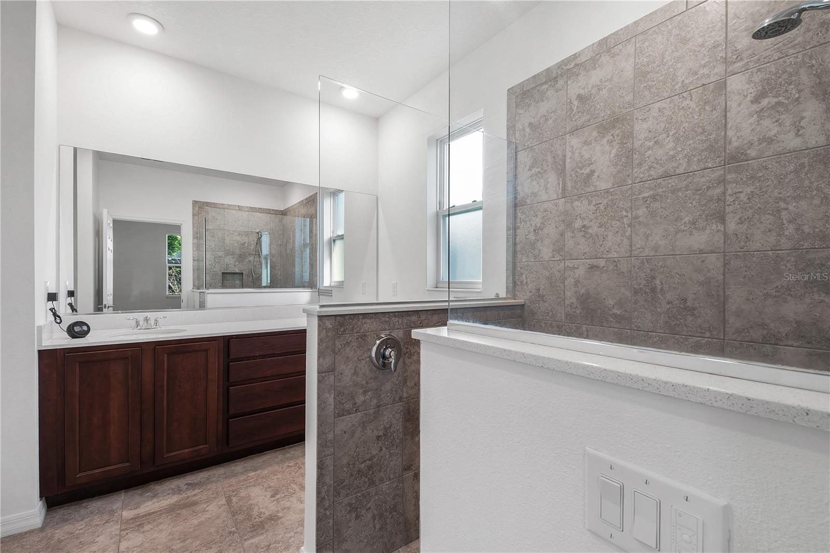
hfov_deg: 100.4
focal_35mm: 15
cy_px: 276
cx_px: 415
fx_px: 346
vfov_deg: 77.3
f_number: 9
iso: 250
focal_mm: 10
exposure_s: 1/250
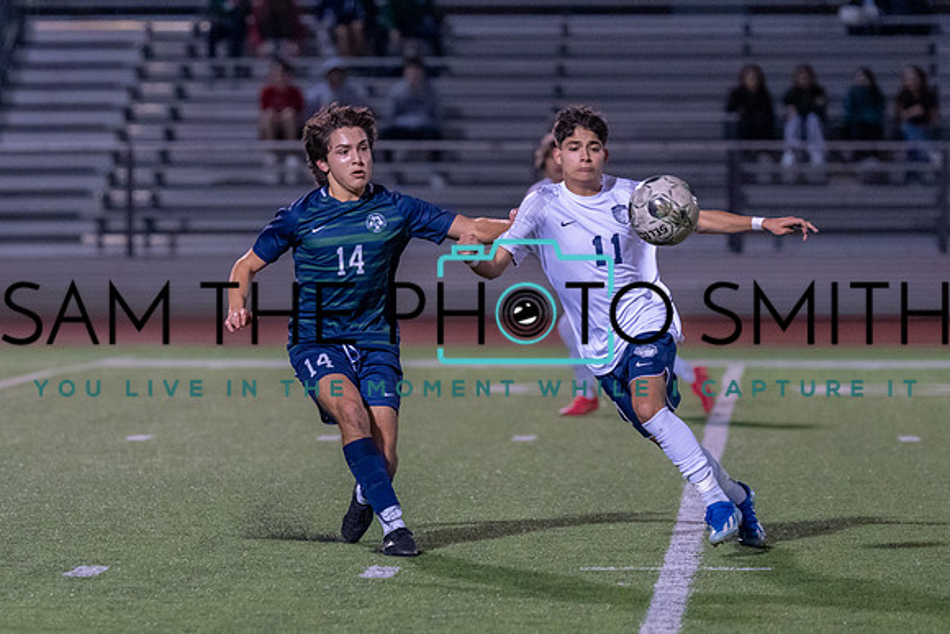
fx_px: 7577
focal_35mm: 287
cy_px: 356
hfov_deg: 7.2
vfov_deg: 4.8
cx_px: 284
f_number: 2.8
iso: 3200
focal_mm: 157
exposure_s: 1/1000
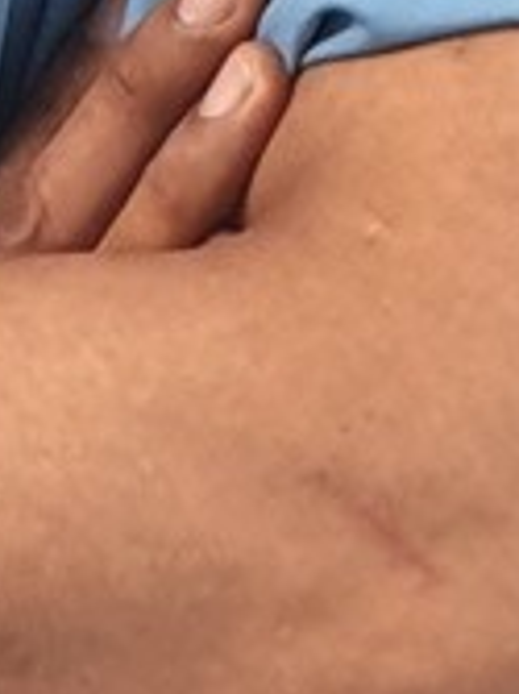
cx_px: -660
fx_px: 3323
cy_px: -941
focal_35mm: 166
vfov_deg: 10.4
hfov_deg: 8.3
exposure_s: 1/50
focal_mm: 4.3
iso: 160
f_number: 2.4
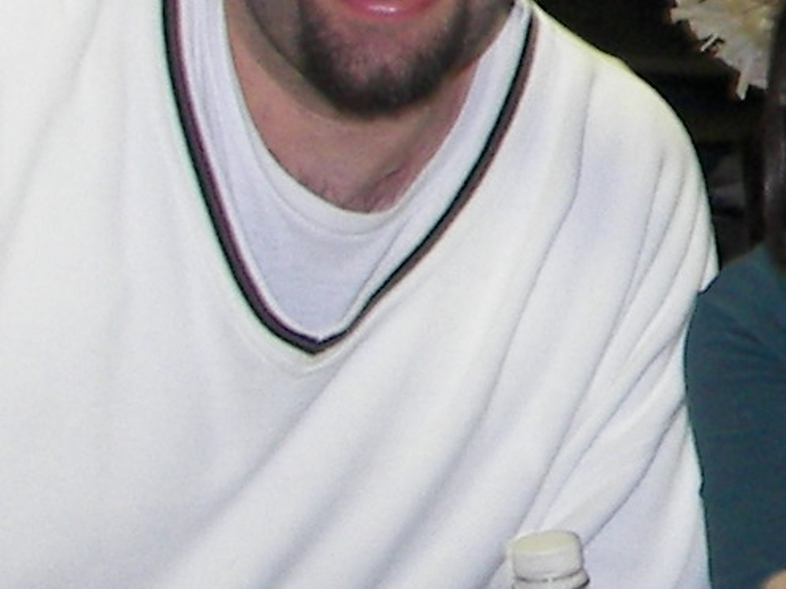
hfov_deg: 10.2
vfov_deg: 7.8
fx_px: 4269
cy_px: -52
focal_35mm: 188
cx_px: 1192
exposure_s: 1/30
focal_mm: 6
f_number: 2.8
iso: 100
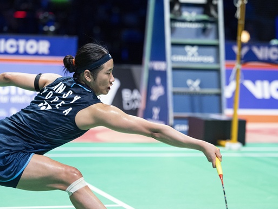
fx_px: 1084
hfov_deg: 14.6
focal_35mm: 135
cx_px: 134
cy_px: 127
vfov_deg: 11.0
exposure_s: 1/1600
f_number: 2
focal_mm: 90
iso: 2500
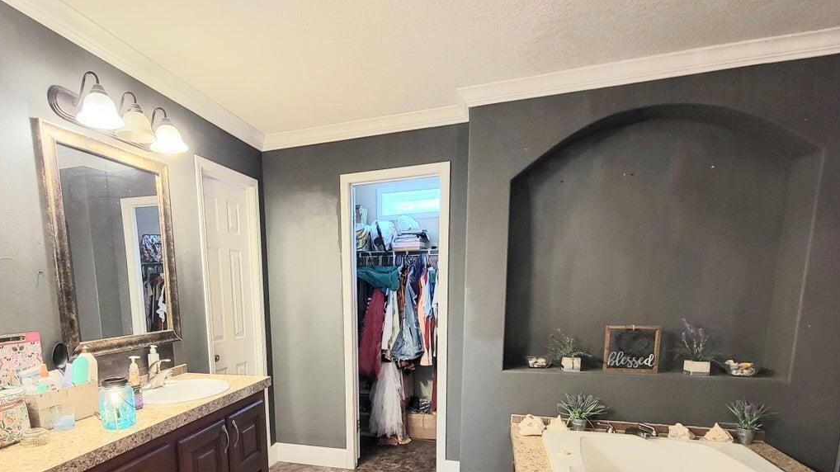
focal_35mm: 19
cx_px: 331
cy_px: 367
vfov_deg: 54.9
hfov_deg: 88.3
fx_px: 423
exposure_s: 1/40
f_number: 2.2
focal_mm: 2.2
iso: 320
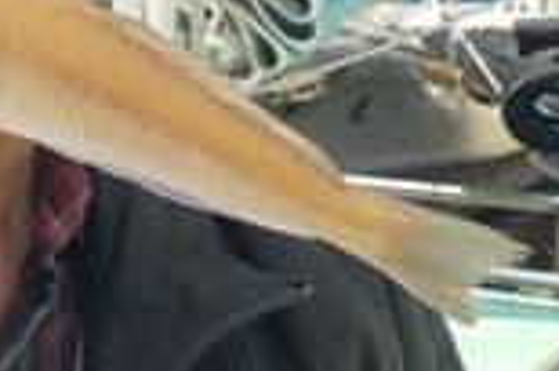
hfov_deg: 15.5
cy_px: 138
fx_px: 2014
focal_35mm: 130
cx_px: -4
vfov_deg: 10.5
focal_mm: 4.1
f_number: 3.3
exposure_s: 1/800
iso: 125
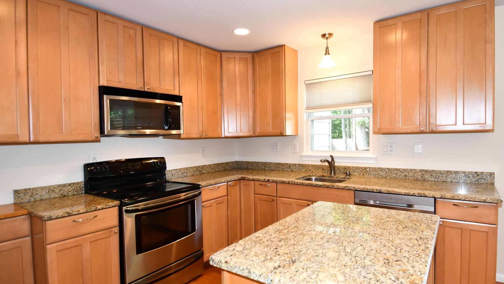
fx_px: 254
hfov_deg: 89.6
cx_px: 253
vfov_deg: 58.3
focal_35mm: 19
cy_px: 144
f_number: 4
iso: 450
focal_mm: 12
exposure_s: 1/60
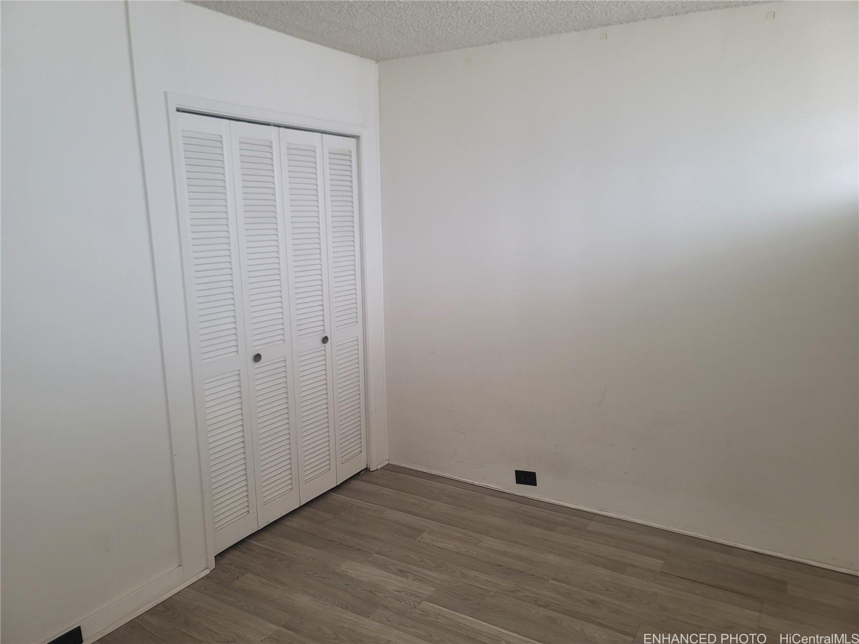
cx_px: 430
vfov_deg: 54.9
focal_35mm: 25
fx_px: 620
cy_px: 322
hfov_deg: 69.4
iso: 125
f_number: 1.8
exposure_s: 1/120
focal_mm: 7
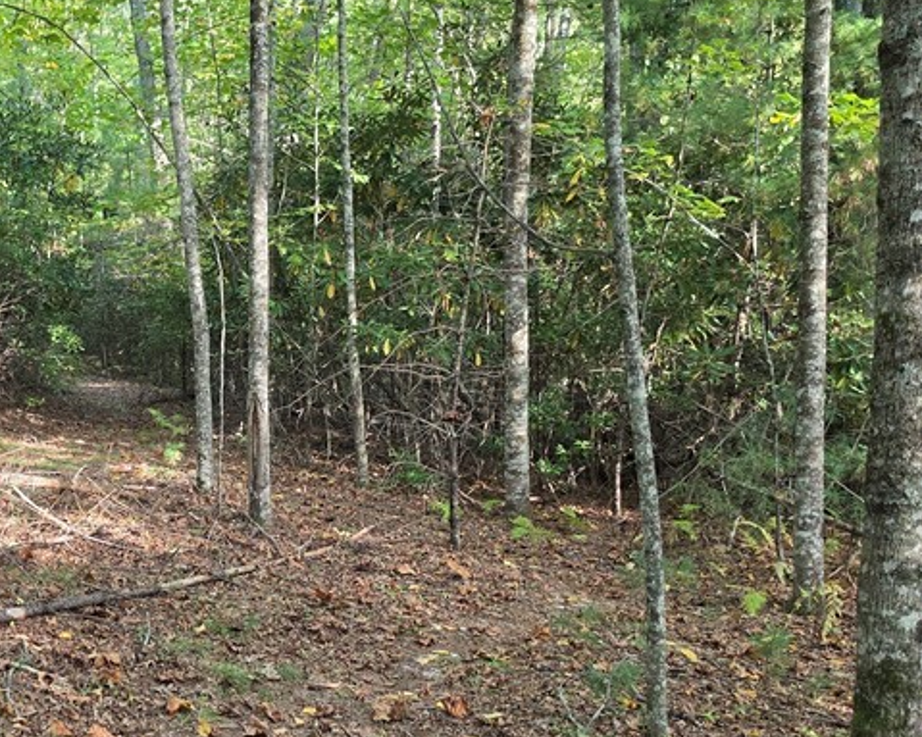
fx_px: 1310
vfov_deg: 31.3
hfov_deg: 37.1
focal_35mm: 48
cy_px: 473
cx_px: 150
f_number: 1.4
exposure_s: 1/120
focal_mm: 6.5
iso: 160
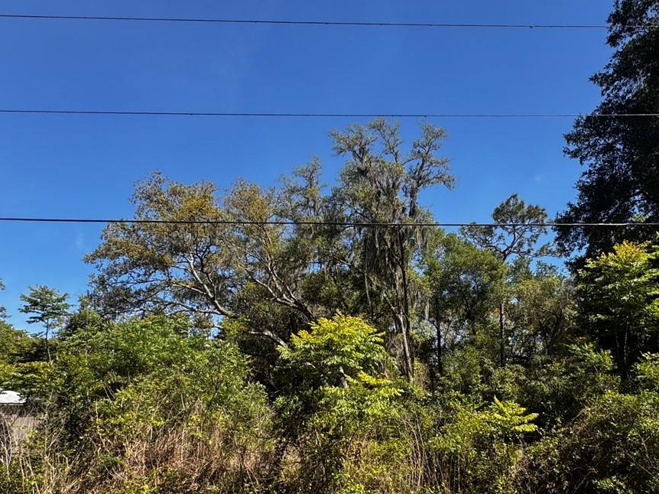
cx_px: 409
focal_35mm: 26
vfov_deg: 51.4
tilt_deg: +6.5
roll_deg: +0.5
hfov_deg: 66.4
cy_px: 352
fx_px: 495
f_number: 2.2
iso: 50
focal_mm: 2.22
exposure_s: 1/693
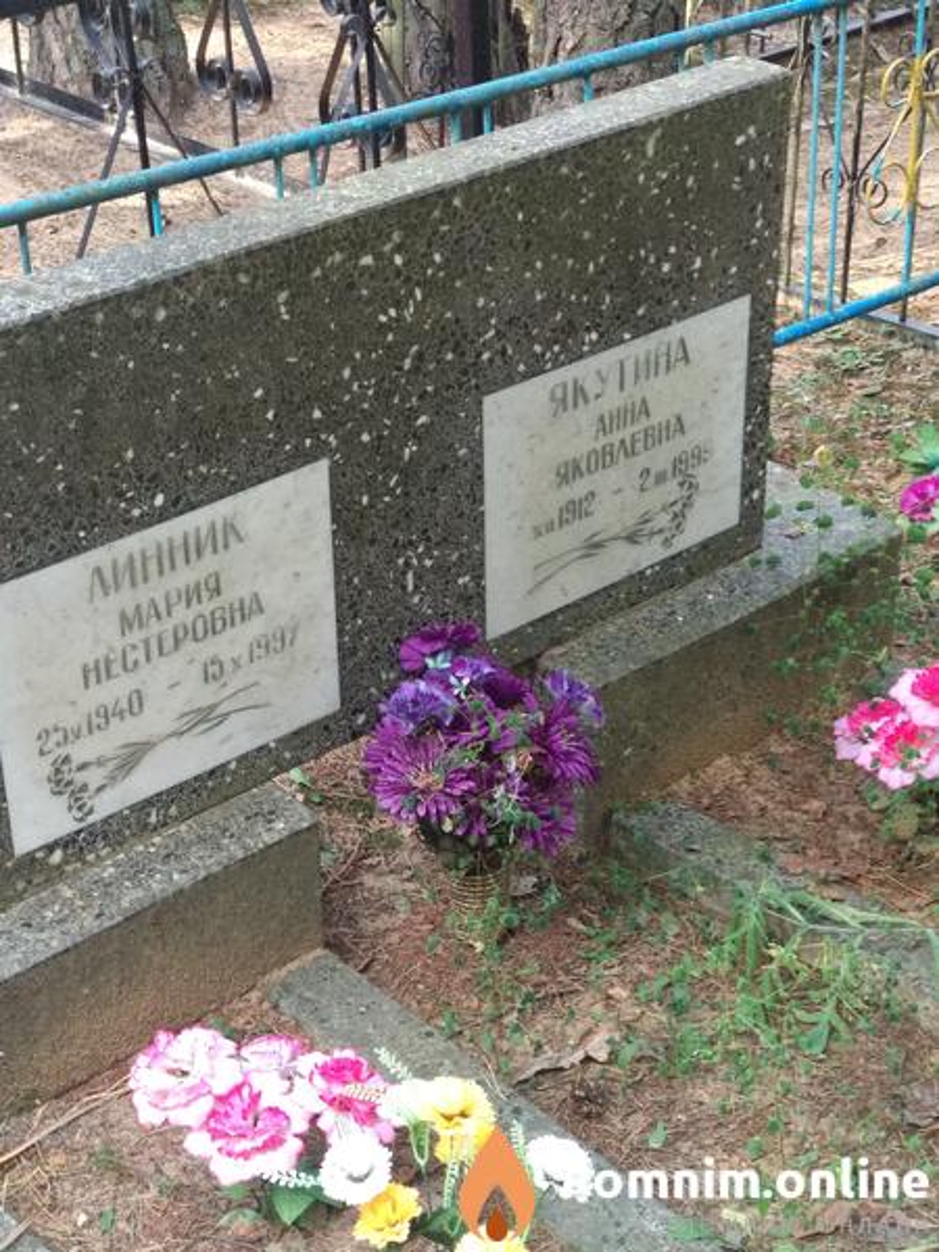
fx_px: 1881
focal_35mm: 52
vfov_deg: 36.8
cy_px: 626
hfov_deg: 28.0
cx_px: 470
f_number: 2.6
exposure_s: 1/60
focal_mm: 5.99
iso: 500
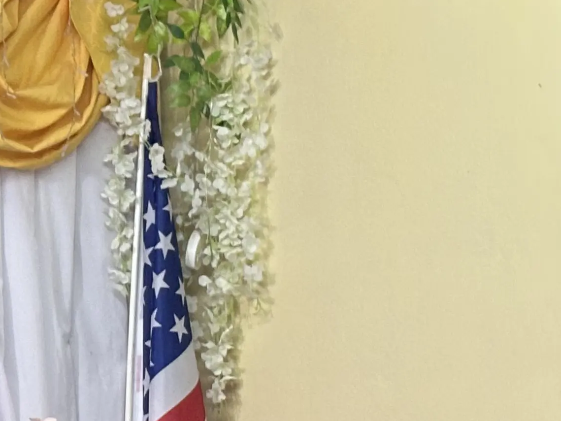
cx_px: 4
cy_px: 388
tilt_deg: +0.1
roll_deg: +1.0
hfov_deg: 10.7
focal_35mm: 184
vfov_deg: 8.0
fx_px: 2983
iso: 100
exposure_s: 1/40
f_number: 1.6
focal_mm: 5.96
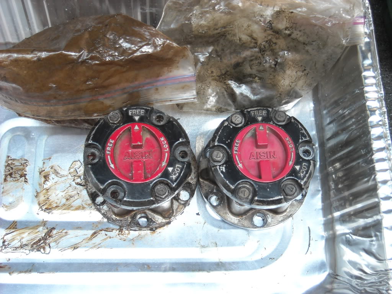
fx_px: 555
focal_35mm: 49
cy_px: 147
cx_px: 196
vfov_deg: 29.7
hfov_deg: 38.9
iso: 161
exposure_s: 1/60
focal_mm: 7.9
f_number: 3.2
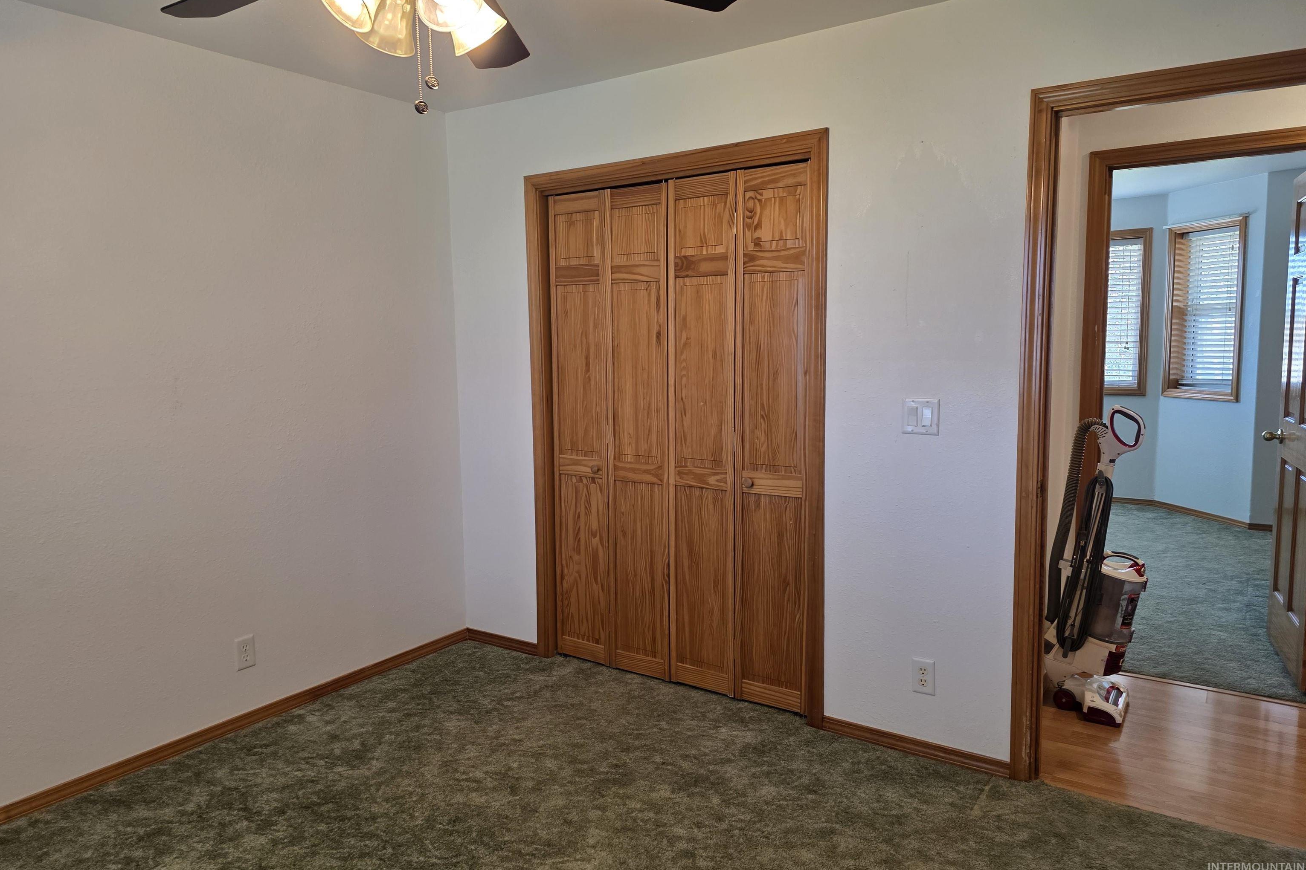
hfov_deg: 73.7
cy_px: 420
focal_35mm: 24
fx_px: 871
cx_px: 651
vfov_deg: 53.1
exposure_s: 1/120
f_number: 1.7
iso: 125
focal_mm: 6.3
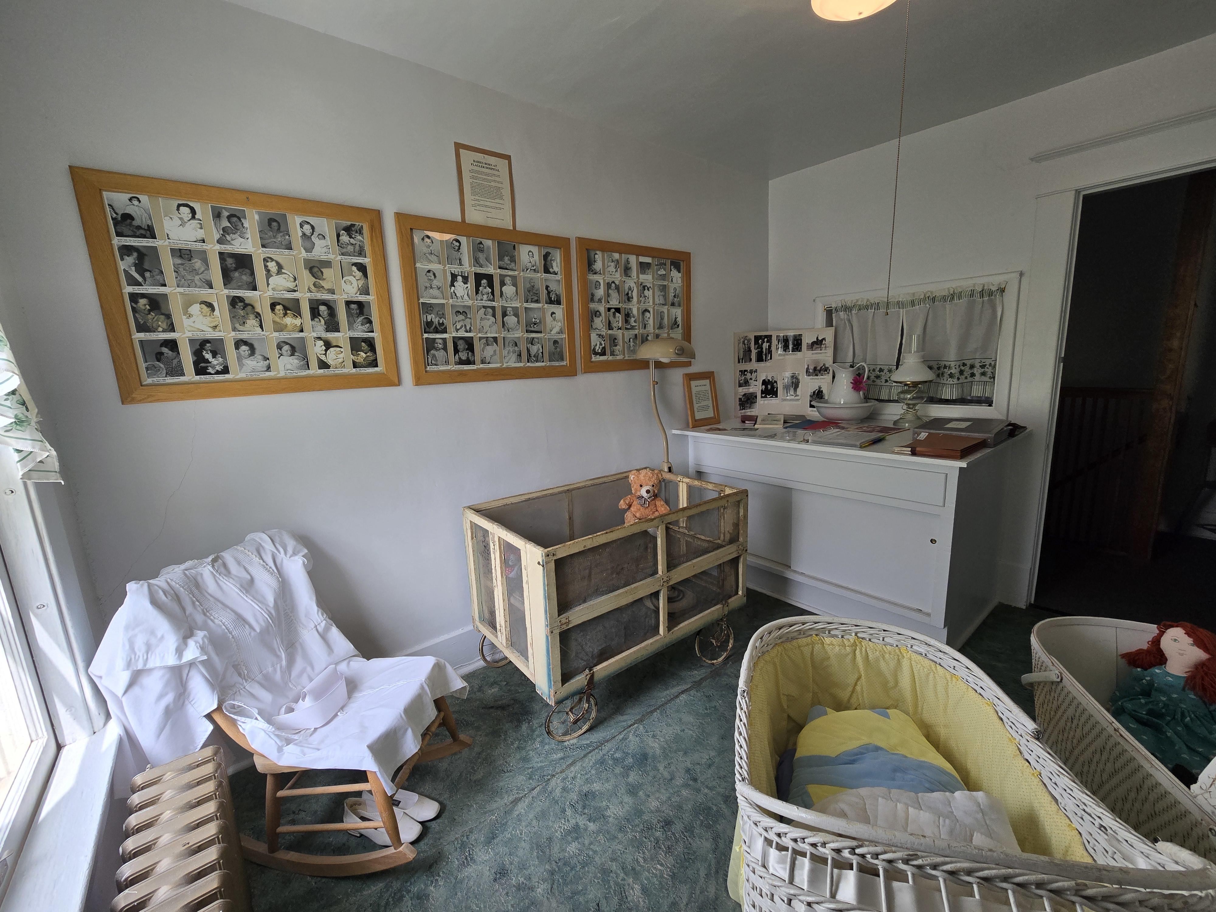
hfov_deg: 106.2
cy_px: 456
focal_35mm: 13
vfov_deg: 89.9
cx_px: 608
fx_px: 457
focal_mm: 2.2
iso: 50
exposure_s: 1/180
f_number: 2.2
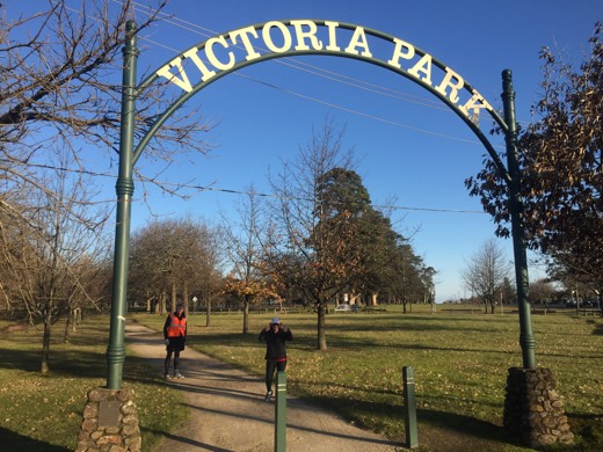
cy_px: 226
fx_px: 505
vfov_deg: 48.2
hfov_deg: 61.7
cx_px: 302
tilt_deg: +7.9
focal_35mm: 29
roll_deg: +0.0
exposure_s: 1/1068
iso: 32
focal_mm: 4.15
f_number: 2.2
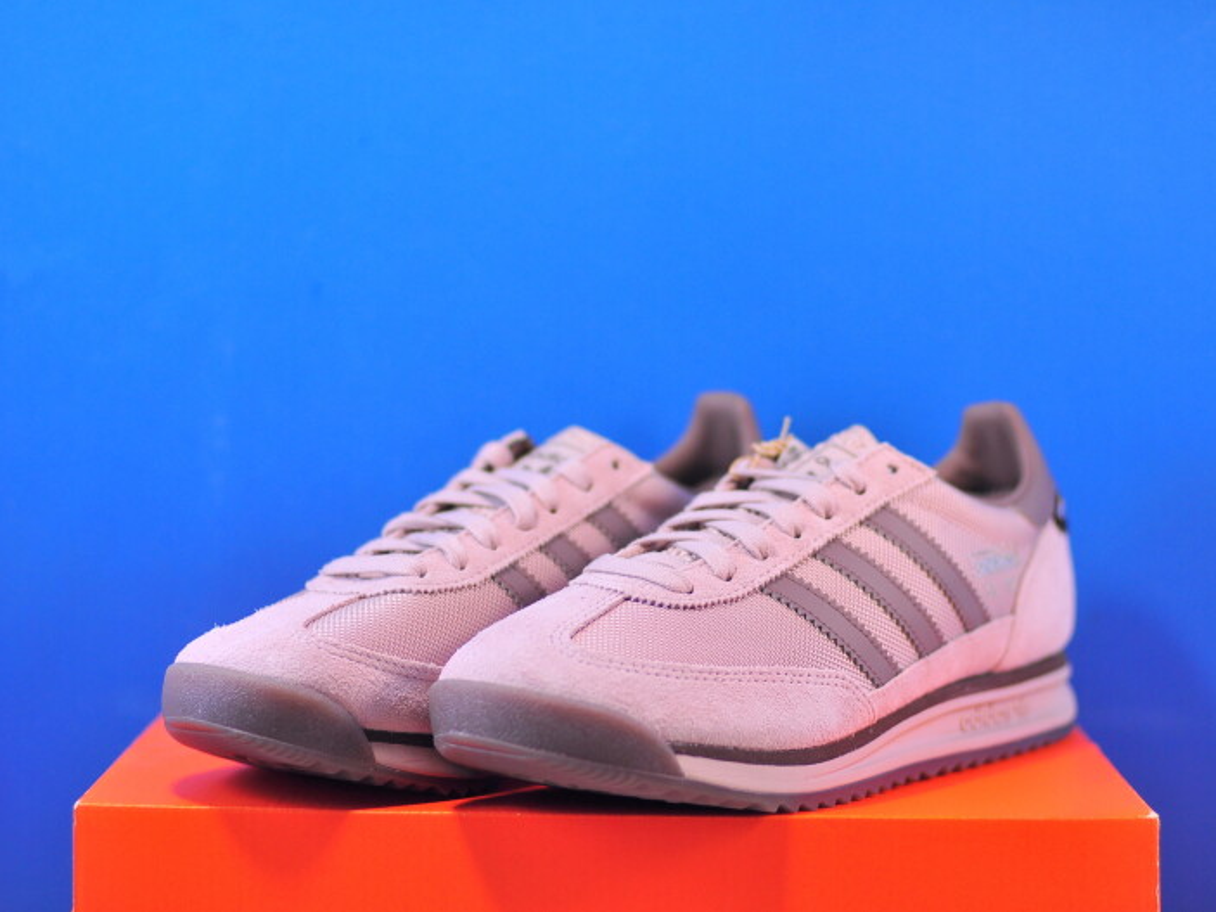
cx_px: 623
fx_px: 2880
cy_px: 456
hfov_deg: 23.8
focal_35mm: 82
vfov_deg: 18.0
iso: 250
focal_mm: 50
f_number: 2
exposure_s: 1/320
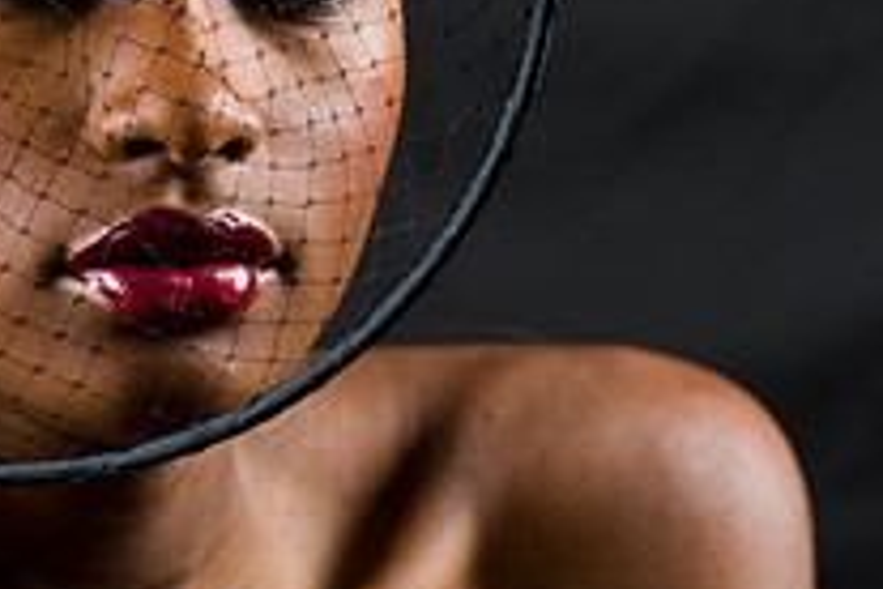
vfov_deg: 3.1
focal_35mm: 447
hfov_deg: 4.6
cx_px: 384
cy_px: 43
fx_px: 10963
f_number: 5.6
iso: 320
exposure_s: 1/125
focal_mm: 160
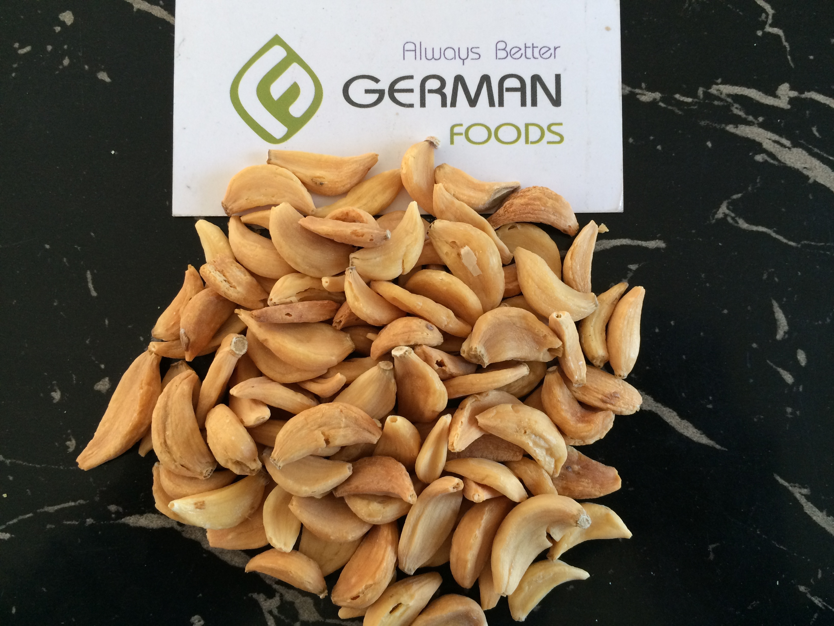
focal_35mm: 29
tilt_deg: -86.5
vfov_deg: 48.2
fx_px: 699
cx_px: 417
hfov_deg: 61.7
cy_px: 313
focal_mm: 4.15
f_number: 2.2
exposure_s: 1/33
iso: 160
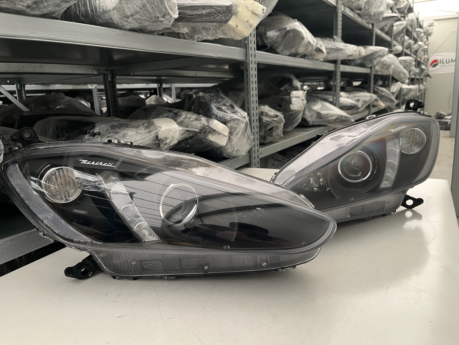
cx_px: 230
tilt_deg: -12.8
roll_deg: +2.9
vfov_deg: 53.1
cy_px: 172
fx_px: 345
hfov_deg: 67.3
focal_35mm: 26
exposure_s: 1/71
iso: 125
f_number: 1.6
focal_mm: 5.1
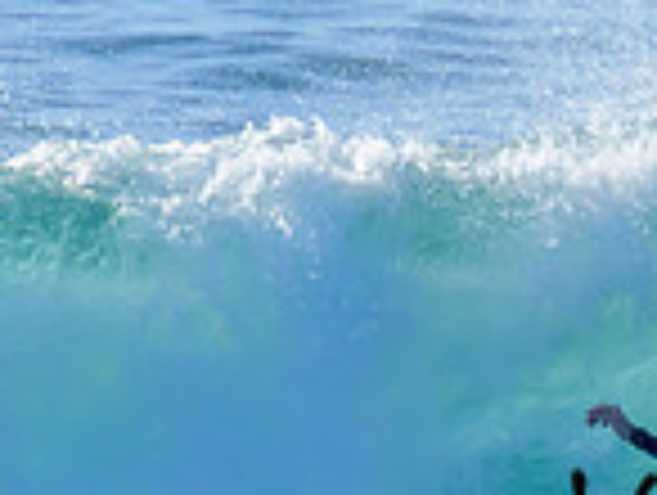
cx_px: 848
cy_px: 390
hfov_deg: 0.6
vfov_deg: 0.4
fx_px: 67565
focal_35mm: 3554
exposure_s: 1/2000
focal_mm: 800
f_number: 11
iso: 1250
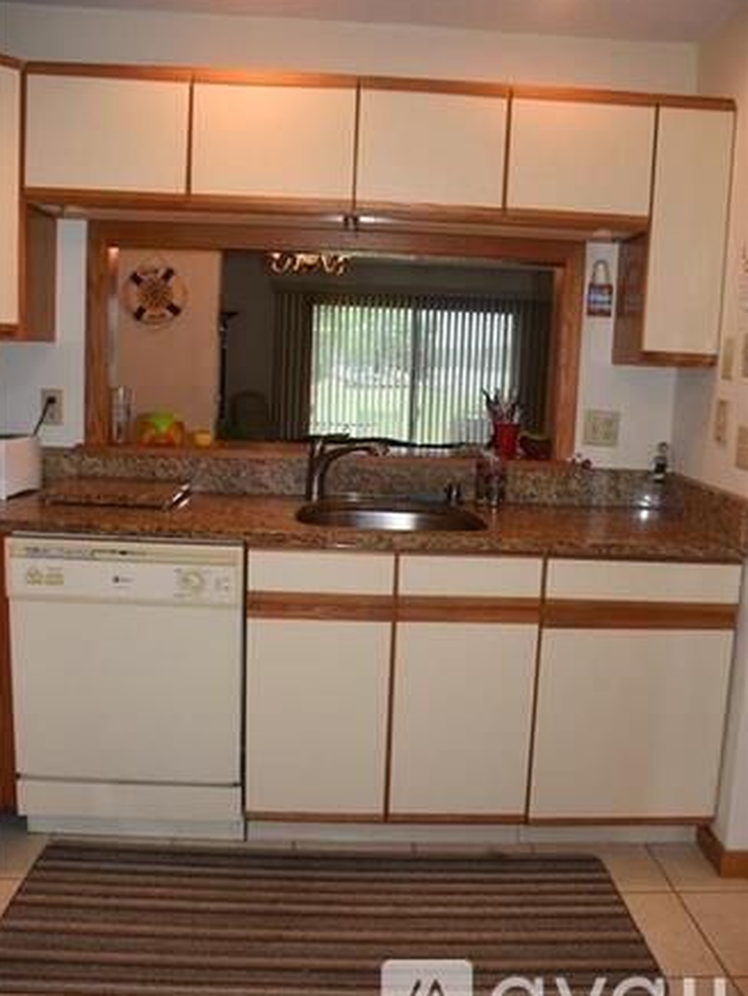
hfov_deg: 43.0
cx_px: 371
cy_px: 481
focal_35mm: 33
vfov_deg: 55.3
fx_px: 950
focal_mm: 20
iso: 400
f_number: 3.5
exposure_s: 1/100
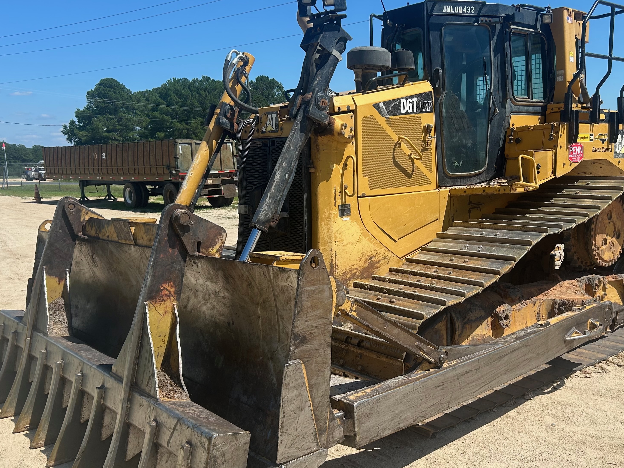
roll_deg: +1.4
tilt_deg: -9.1
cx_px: 366
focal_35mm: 36
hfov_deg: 51.1
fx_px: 649
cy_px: 256
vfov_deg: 39.6
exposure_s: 1/4831
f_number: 1.5
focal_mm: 5.7
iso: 50
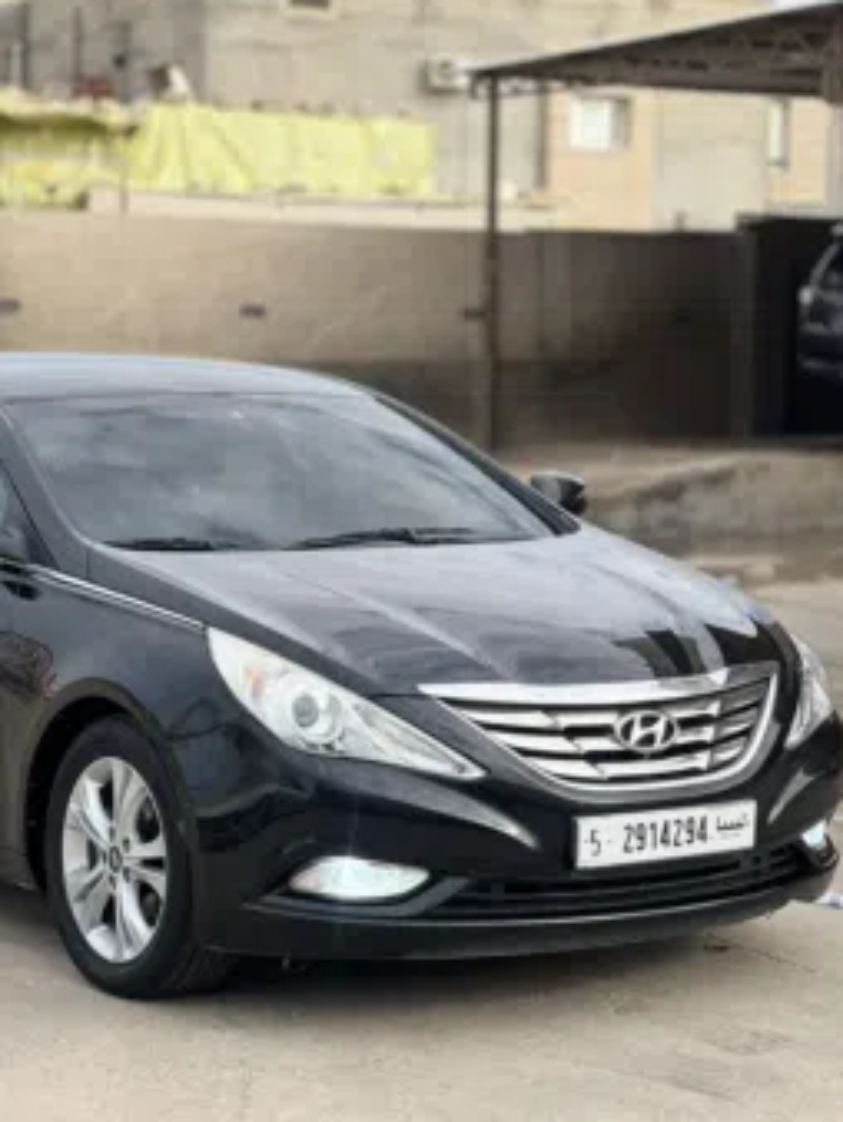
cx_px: 471
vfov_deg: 21.5
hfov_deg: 16.3
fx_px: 2951
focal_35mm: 91
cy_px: 644
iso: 32
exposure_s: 1/341
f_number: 2.8
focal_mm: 9
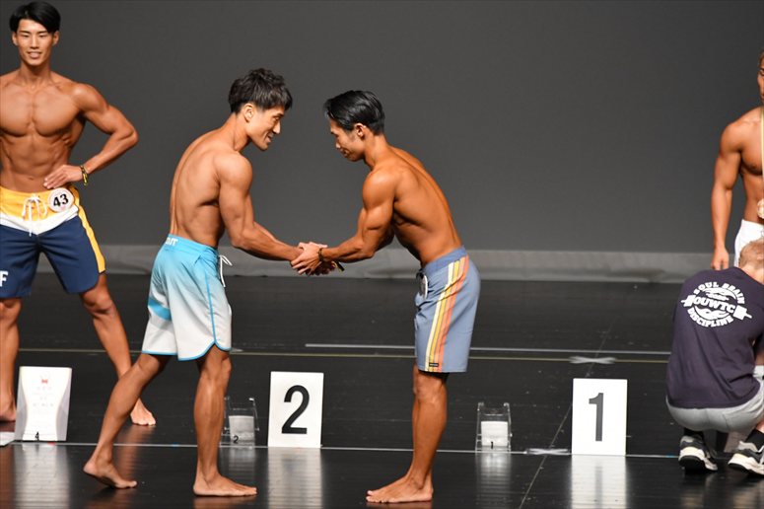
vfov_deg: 4.0
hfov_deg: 6.0
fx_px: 7318
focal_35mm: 345
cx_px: 382
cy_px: 254
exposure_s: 1/400
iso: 2500
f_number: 5.6
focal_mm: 230
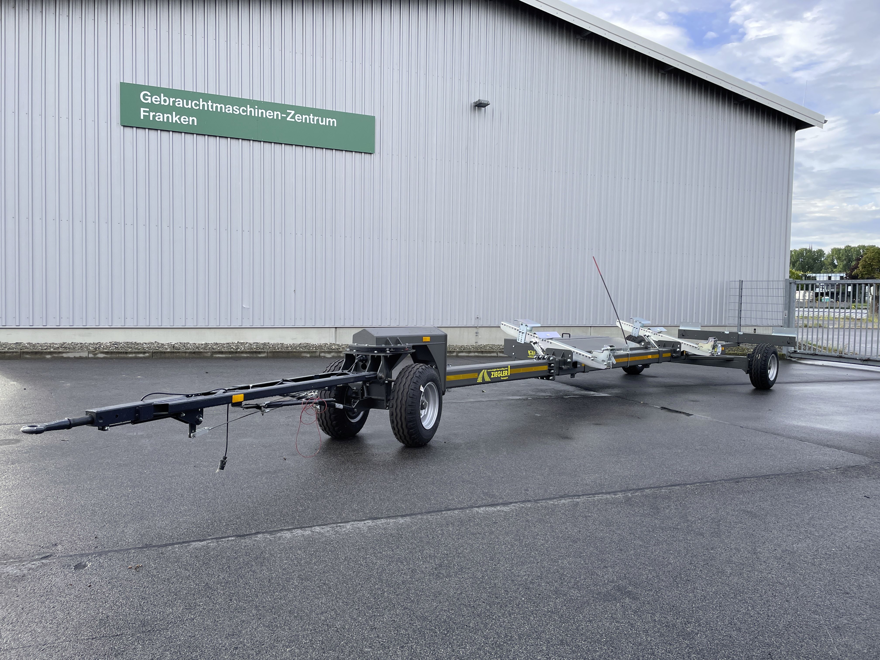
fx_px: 661
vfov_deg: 53.1
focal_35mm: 26
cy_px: 330
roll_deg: -1.2
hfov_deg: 67.3
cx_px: 440
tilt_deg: -3.3
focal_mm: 4.2
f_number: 1.6
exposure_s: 1/666
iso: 32
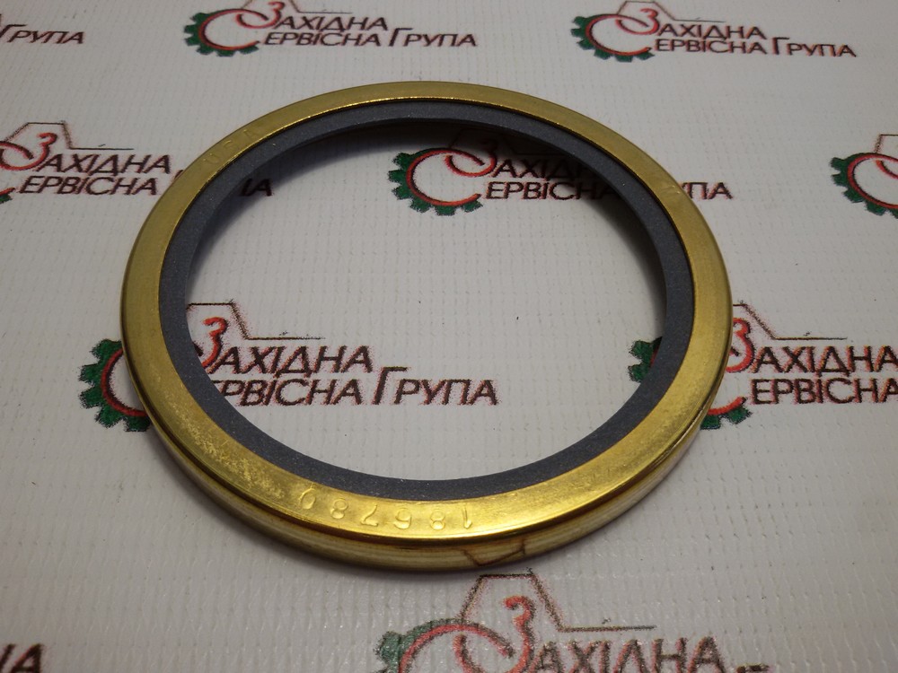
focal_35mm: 31
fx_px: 804
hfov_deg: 58.4
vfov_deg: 45.4
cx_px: 449
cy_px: 336
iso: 50
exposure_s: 1/100
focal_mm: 2.93
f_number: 2.4
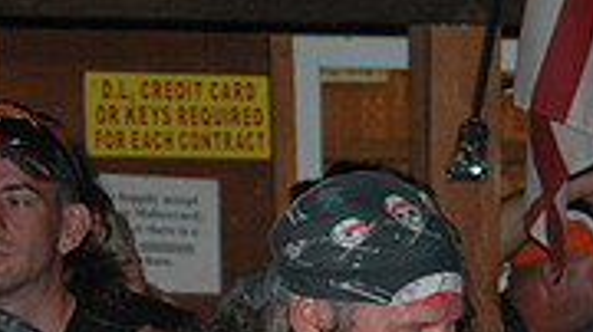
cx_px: 735
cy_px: 552
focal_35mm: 482
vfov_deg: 2.5
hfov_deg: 4.5
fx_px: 7570
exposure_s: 1/60
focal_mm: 95
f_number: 5.6
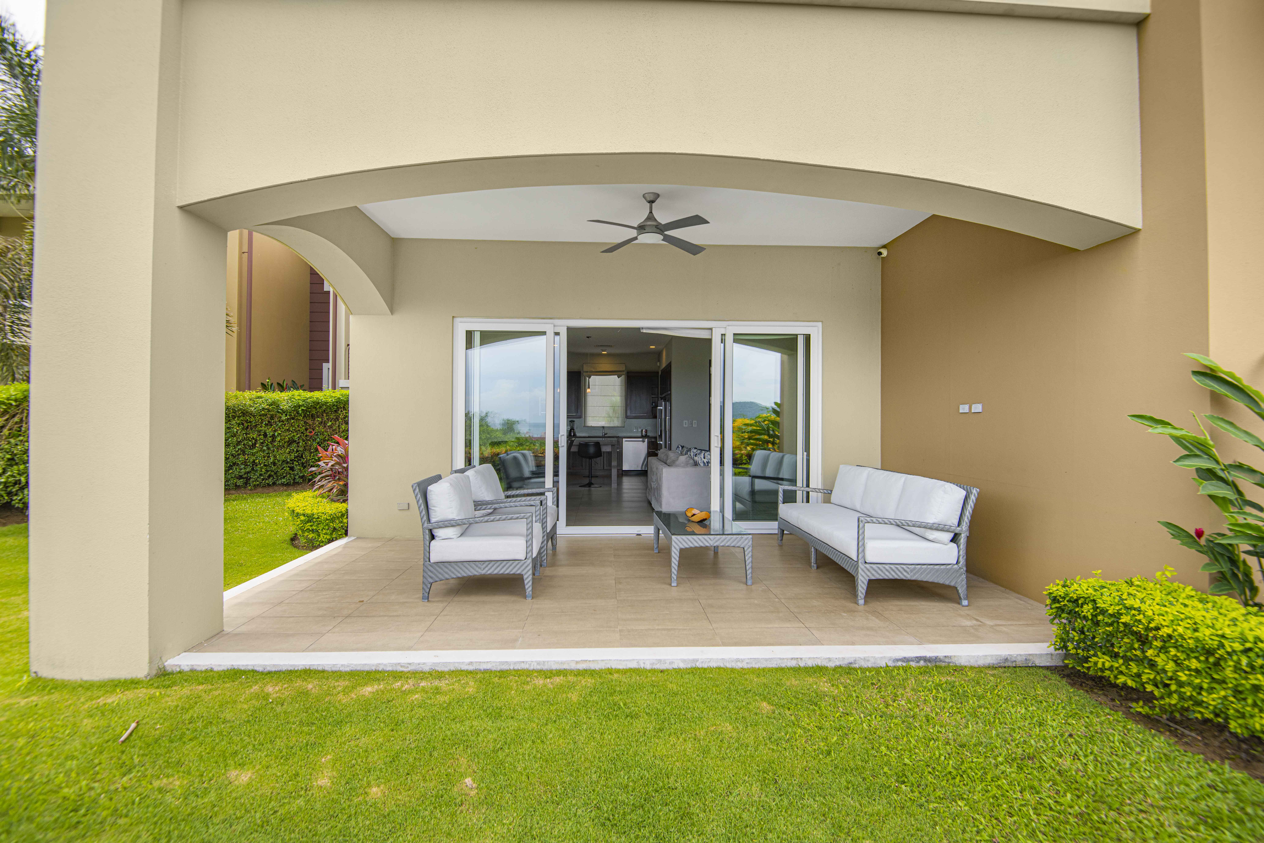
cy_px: 422
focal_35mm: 16
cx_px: 632
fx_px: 562
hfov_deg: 96.7
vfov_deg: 73.7
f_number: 5.6
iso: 100
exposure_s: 1/250
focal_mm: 16
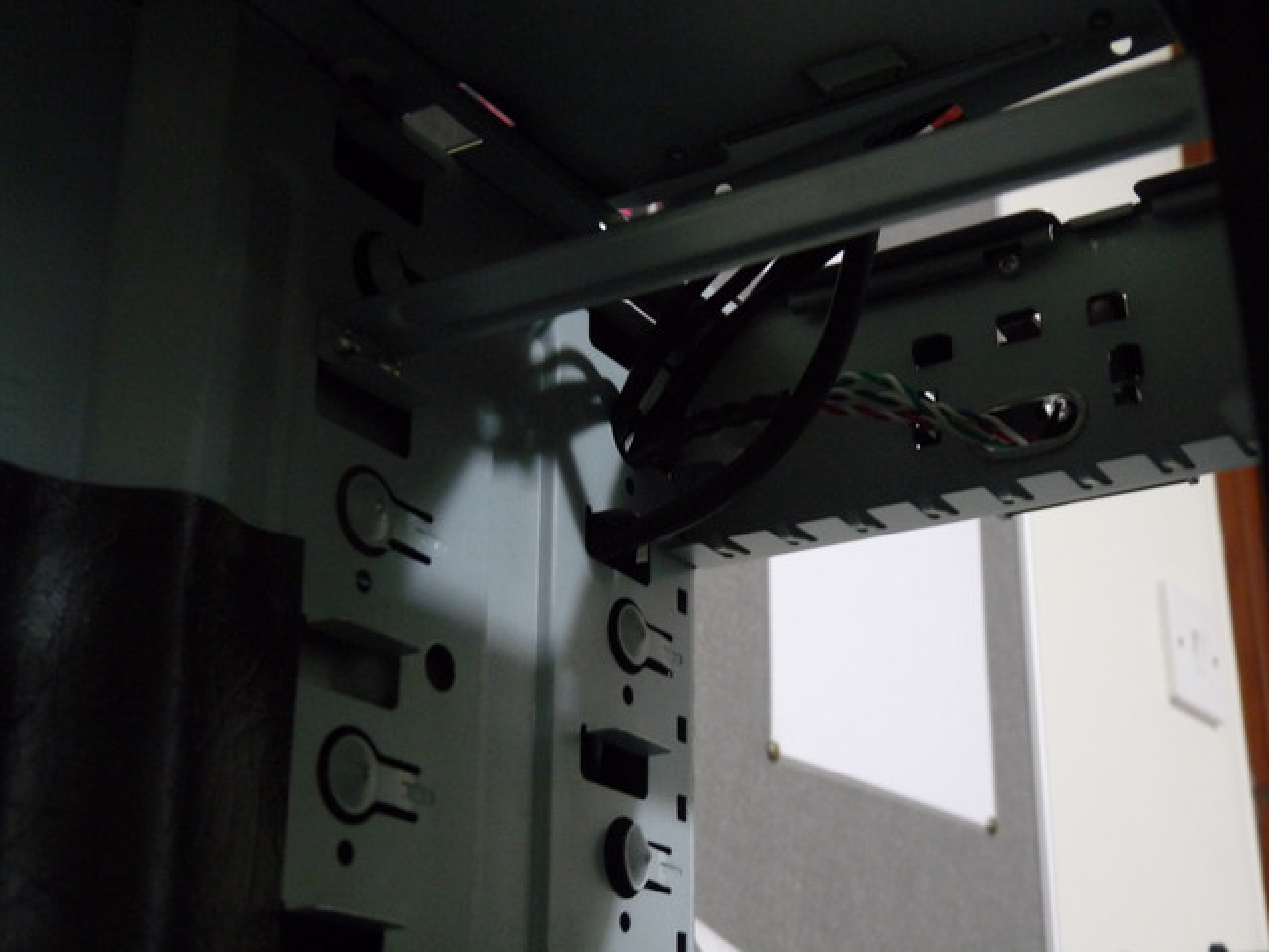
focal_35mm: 50
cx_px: 634
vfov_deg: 29.1
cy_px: 476
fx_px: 1833
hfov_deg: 38.2
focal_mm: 9
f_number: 3.2
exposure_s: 1/8
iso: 400
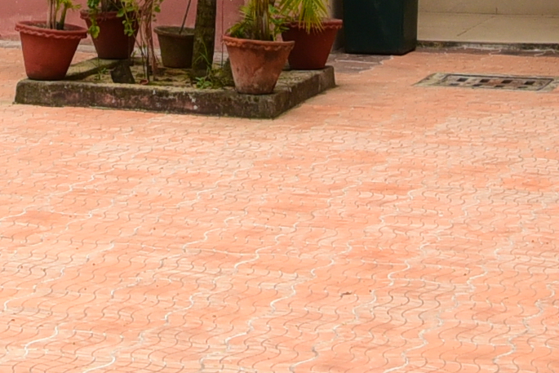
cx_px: 178
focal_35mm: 158
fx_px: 2454
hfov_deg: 13.0
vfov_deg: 8.4
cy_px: -309
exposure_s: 1/1250
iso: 800
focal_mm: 24
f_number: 4
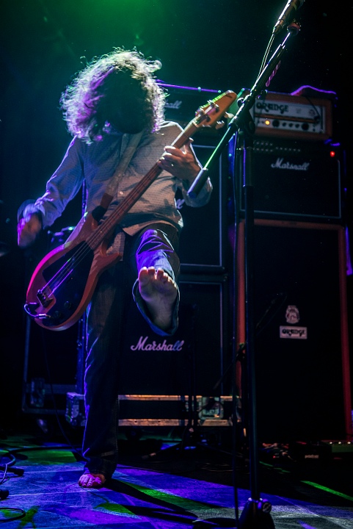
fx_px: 676
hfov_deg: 29.3
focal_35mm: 46
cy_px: 264
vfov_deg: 42.7
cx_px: 176
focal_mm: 46
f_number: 3.2
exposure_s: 1/100
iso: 1000
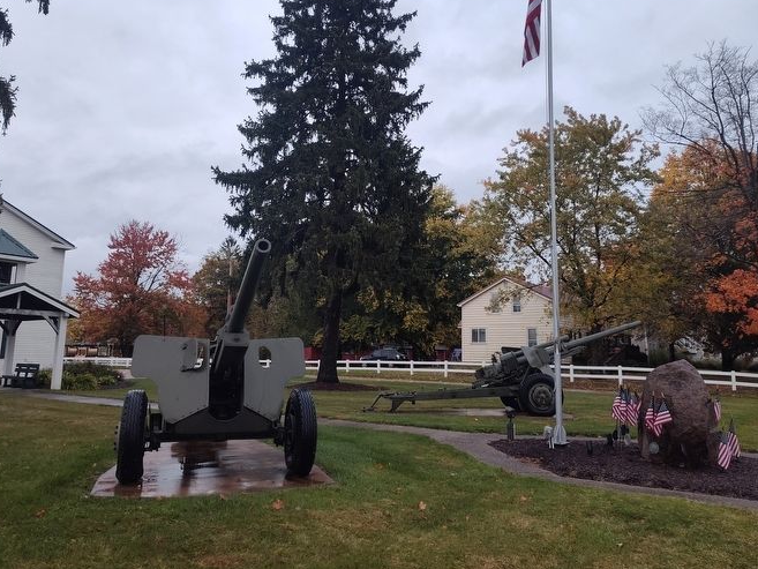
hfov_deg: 63.4
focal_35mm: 28
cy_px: 255
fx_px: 613
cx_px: 373
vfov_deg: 49.7
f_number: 1.8
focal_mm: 5.56
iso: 409
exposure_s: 1/120
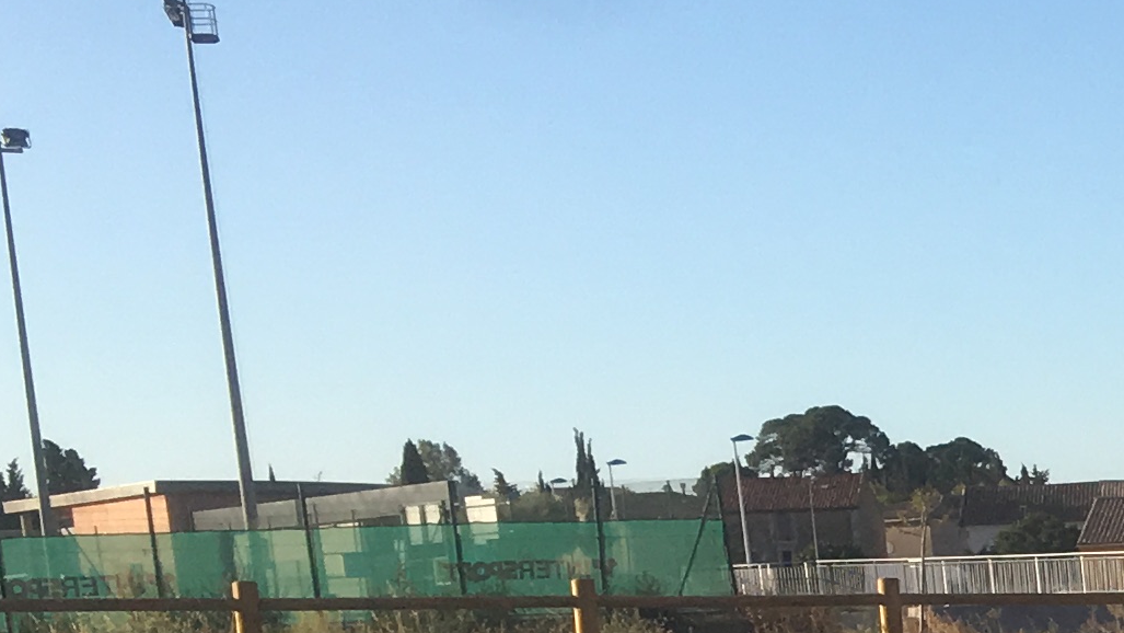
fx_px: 3696
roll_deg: +4.1
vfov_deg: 9.1
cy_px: 1328
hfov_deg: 15.0
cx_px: 2043
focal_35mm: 124
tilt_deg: -11.8
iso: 25
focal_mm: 4.15
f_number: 2.2
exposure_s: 1/1099
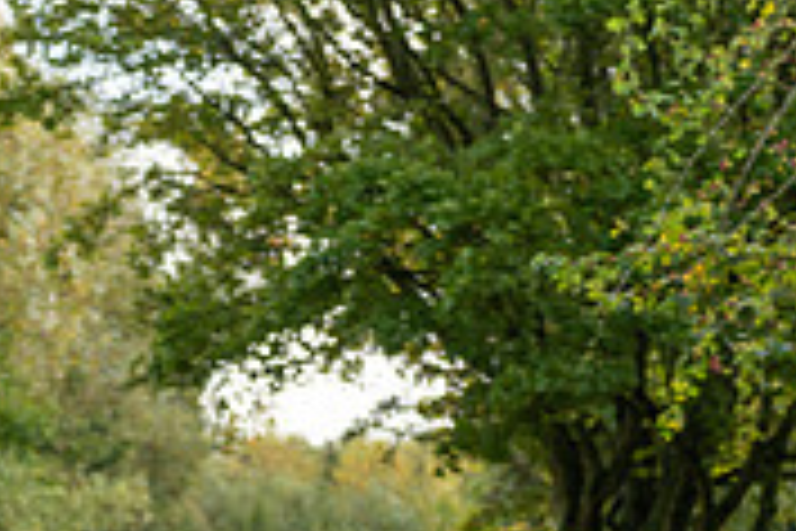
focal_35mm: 216
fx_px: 4776
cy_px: 781
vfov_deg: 6.3
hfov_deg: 9.4
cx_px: -238
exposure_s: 1/500
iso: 200
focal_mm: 66
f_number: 3.2
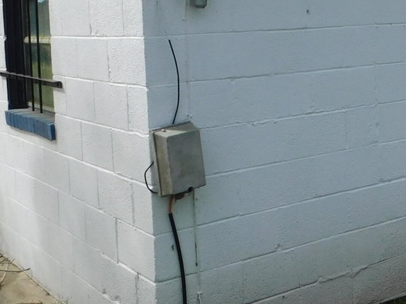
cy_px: 20
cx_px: 408
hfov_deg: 28.4
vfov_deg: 22.3
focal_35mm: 64
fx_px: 750
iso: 125
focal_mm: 4
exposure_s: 1/1250
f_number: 3
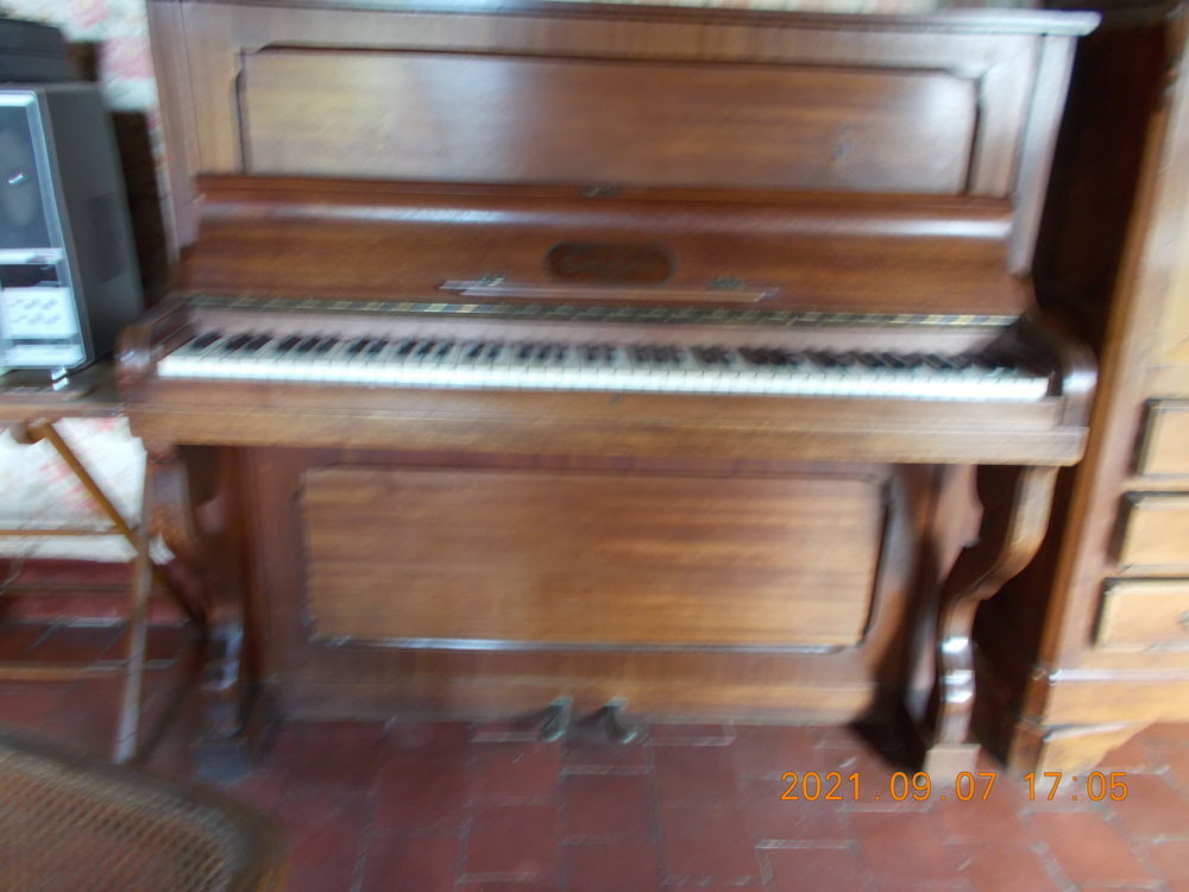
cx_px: 594
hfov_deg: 60.0
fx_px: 1030
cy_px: 446
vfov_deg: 46.8
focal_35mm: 30
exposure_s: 1/10
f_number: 3.4
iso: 200
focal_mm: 5.3
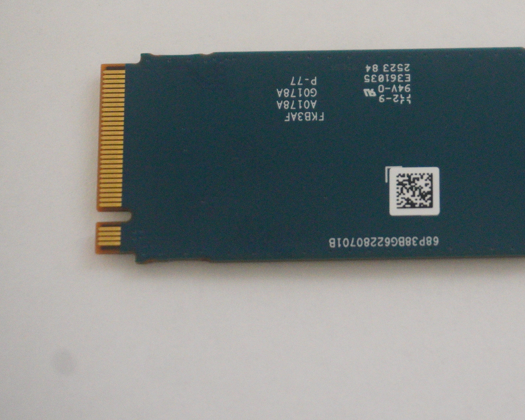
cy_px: 171
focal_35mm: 132
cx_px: 502
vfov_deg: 11.7
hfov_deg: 14.4
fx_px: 2050
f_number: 5.6
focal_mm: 49
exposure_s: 1/320
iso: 4000
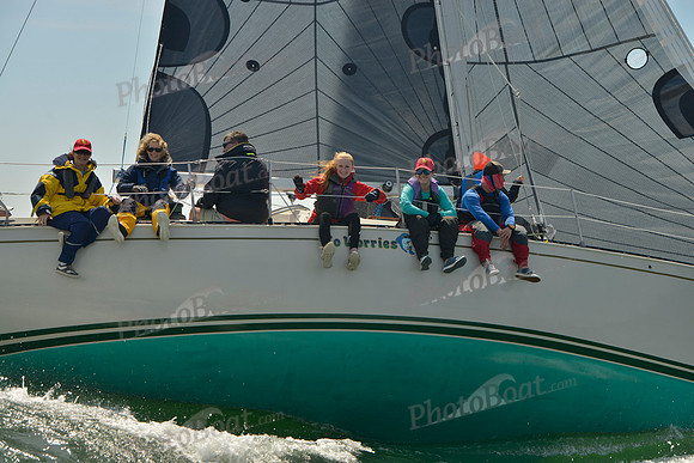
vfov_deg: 19.5
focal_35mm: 70
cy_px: 232
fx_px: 1350
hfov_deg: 28.8
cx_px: 347
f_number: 7.1
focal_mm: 70
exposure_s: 1/1250
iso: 200
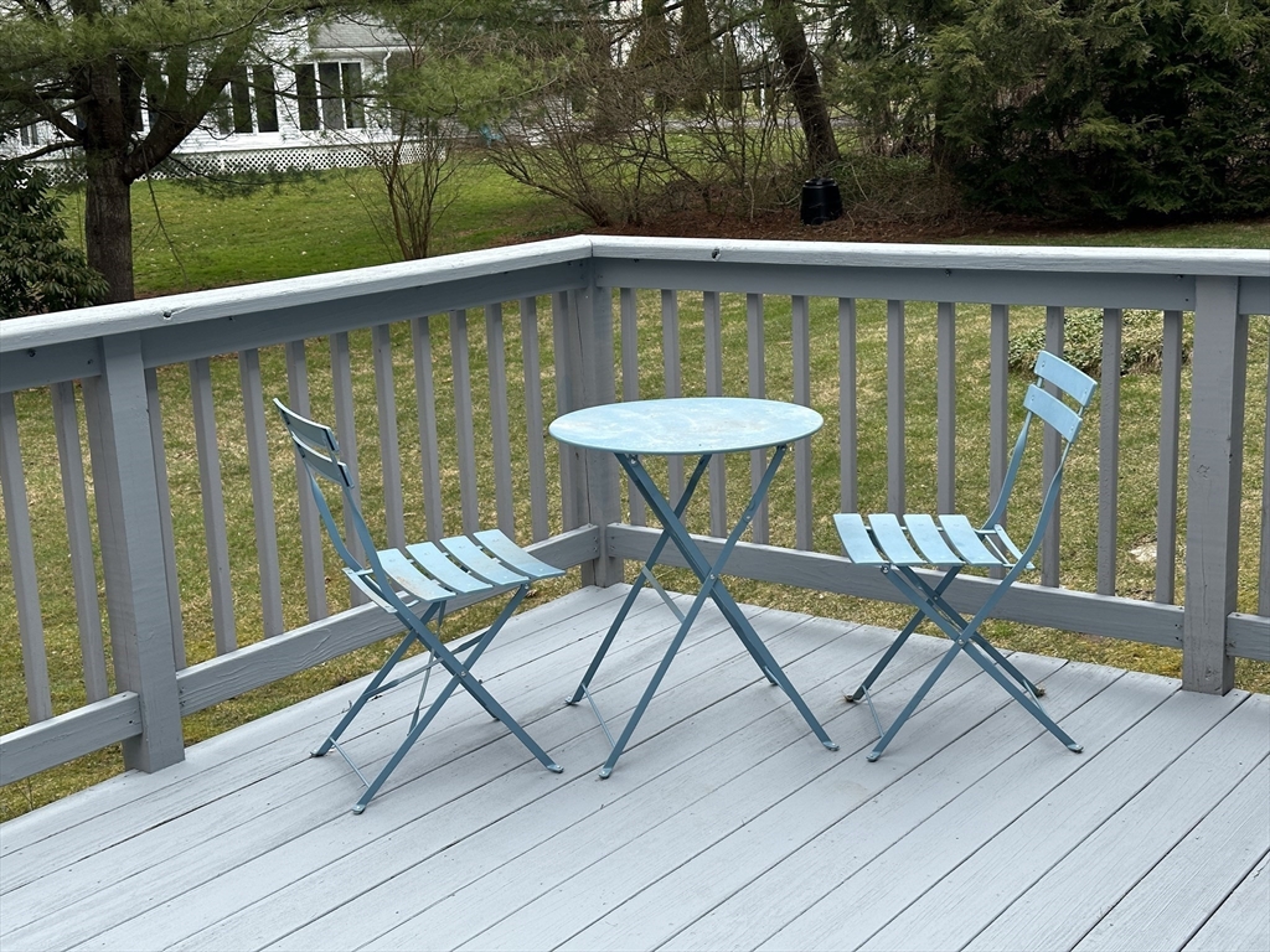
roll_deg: +2.7
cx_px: 635
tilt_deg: -13.3
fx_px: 1761
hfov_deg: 39.7
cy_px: 476
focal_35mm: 48
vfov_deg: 30.3
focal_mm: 6.86
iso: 64
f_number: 1.78
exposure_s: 1/1085
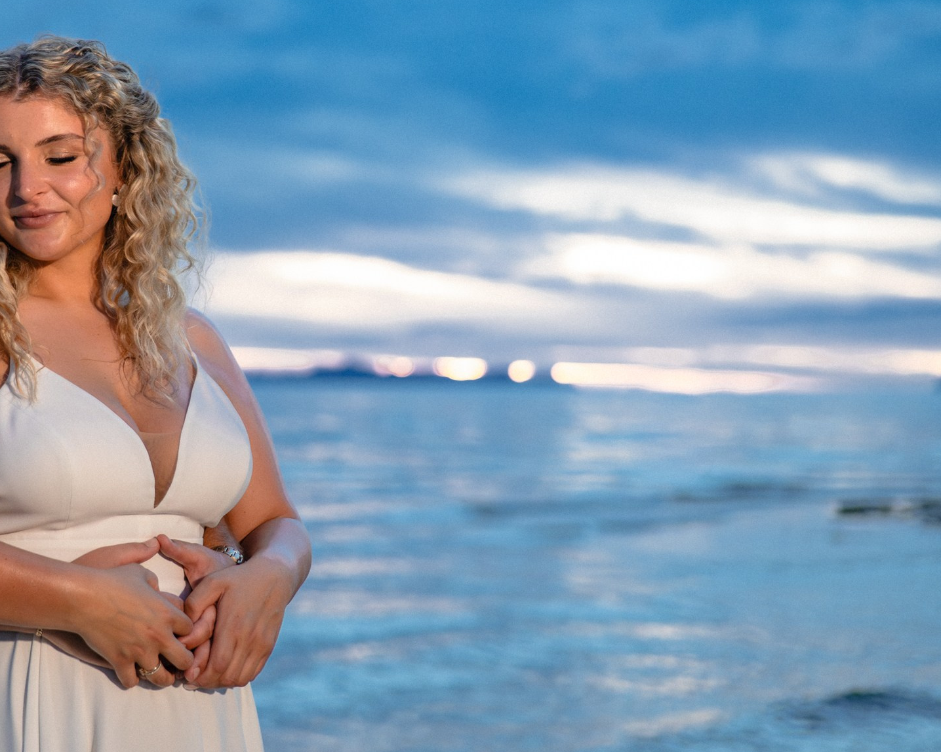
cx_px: 211
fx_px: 2228
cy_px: 286
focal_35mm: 80
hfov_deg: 23.6
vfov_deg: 19.1
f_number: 2
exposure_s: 1/400
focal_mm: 50
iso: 5000
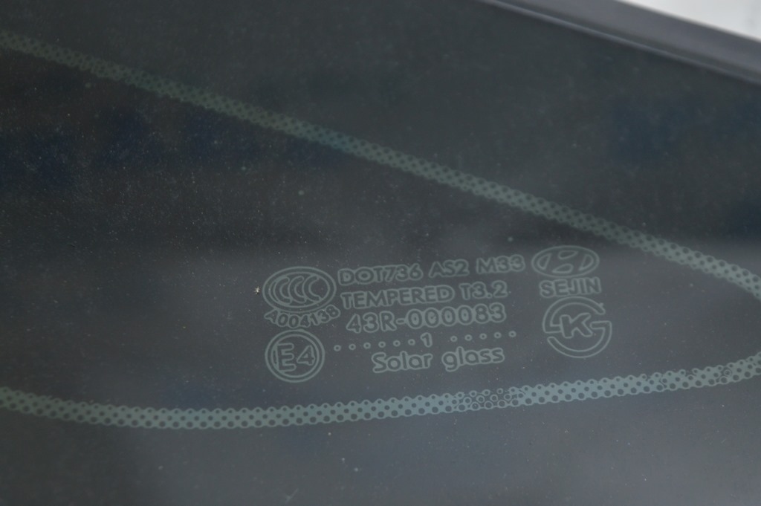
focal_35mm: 82
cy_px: 253
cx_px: 380
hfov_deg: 24.6
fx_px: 1743
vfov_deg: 16.5
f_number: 5.6
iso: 400
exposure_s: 1/20
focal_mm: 55
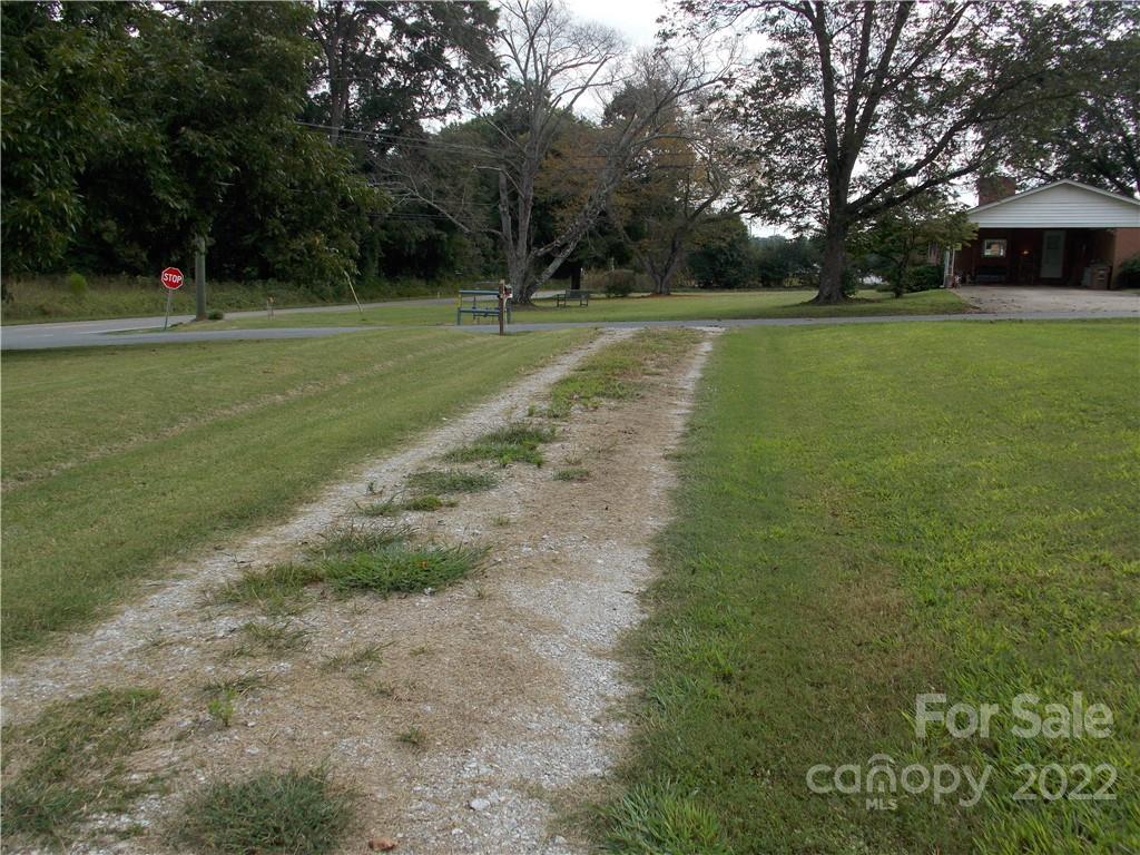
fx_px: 988
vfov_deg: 46.8
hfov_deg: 60.0
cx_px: 570
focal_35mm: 30
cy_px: 428
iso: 80
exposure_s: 1/500
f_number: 3.3
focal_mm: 5.3
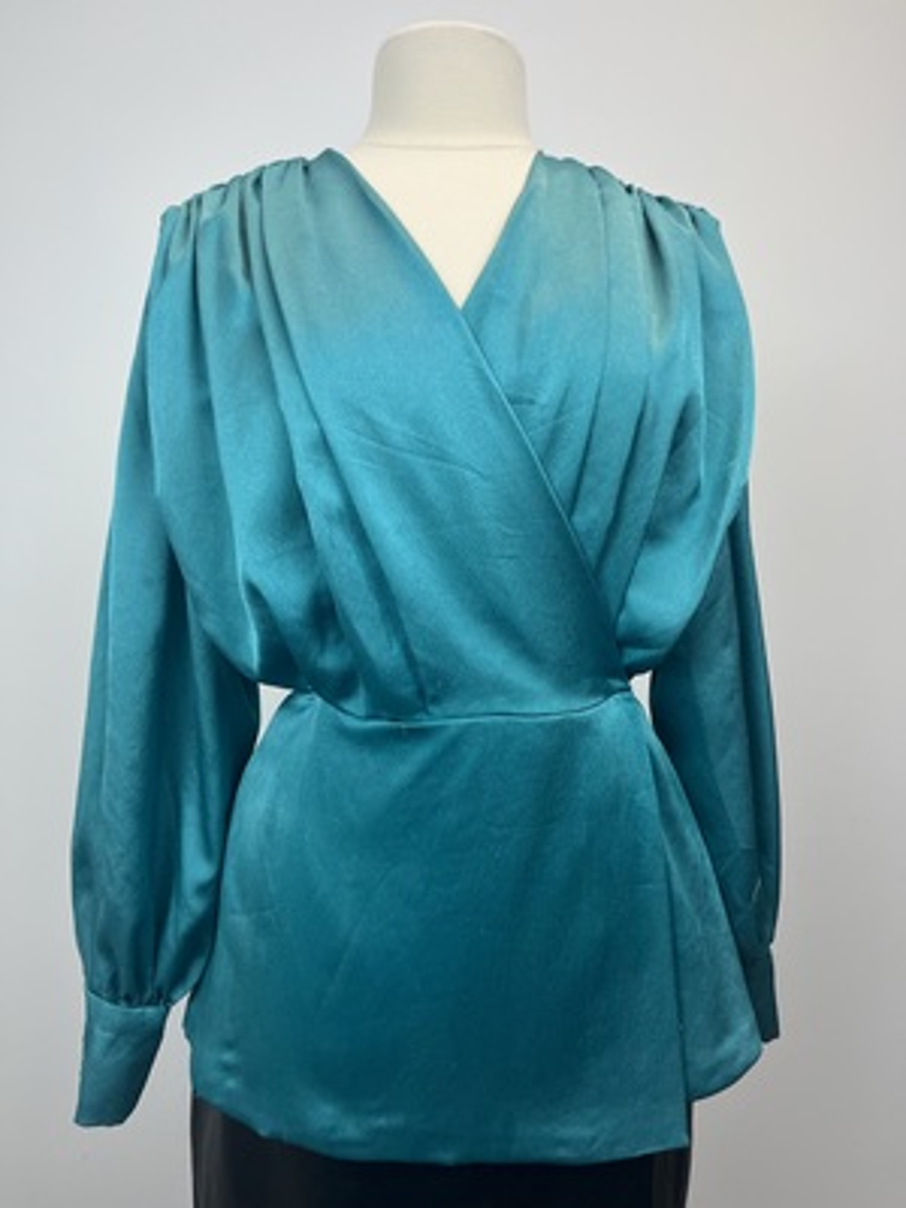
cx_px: 453
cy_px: 604
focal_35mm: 26
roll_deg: +1.0
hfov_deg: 53.1
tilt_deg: -0.6
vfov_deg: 67.3
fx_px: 907
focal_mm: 5.1
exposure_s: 1/397
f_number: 1.6
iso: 50
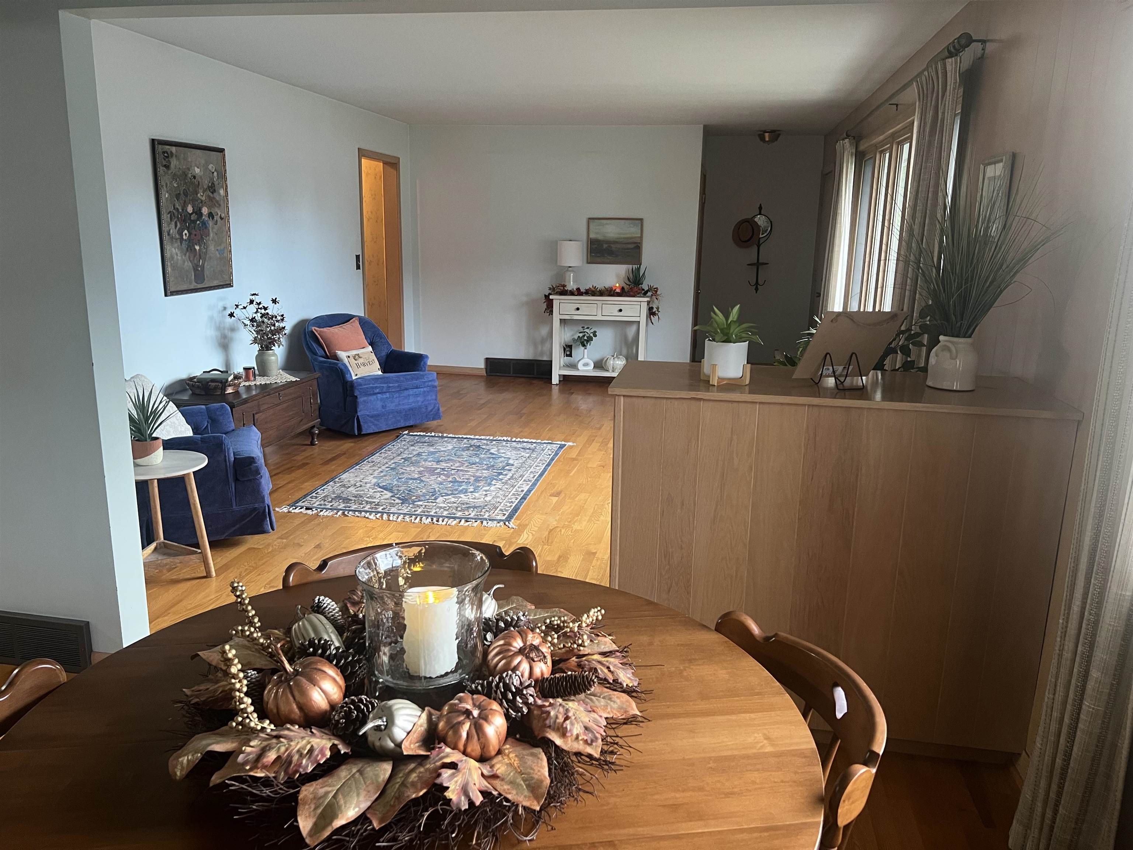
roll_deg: -1.8
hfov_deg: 67.3
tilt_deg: -13.1
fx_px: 851
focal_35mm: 26
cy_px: 425
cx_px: 566
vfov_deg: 53.1
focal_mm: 5.7
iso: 320
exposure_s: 1/60
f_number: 1.5
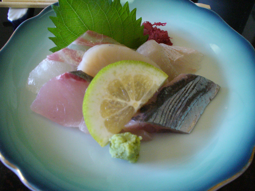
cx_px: 128
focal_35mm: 37
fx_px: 273
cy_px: 96
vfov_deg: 38.7
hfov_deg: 50.1
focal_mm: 6.1
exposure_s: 1/160
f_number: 2.8
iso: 400
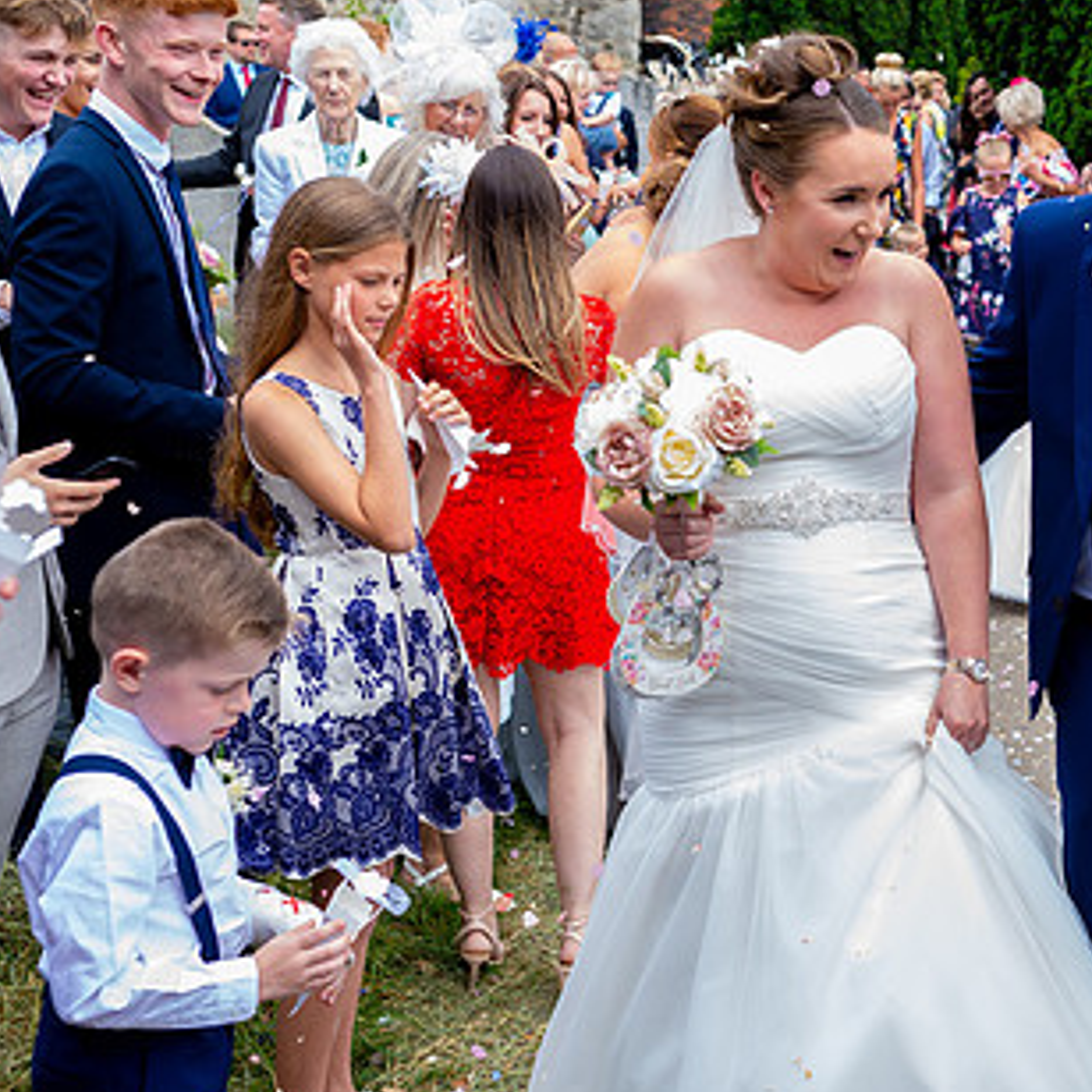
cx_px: 936
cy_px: 493
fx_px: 1999
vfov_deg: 30.5
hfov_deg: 29.6
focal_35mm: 56
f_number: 4
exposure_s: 1/500
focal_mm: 35
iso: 320
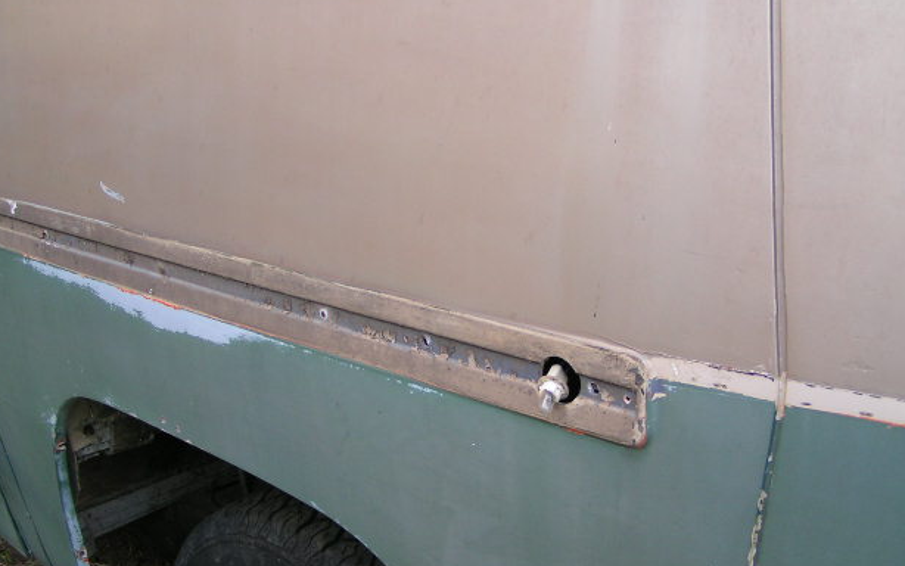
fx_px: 1036
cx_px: 458
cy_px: 323
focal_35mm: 42
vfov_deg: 30.5
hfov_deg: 47.2
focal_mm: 5.8
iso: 50
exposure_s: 1/40
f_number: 2.8
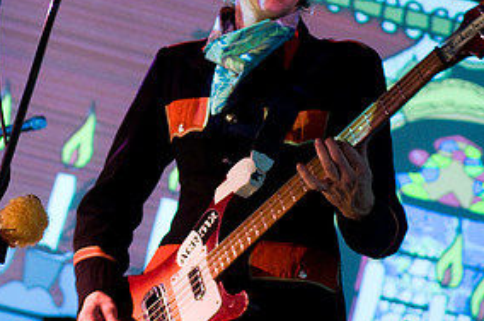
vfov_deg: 10.1
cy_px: 71
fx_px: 1811
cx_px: 147
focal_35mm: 135
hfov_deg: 15.2
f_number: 2.8
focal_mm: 44
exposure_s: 1/60
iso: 1000
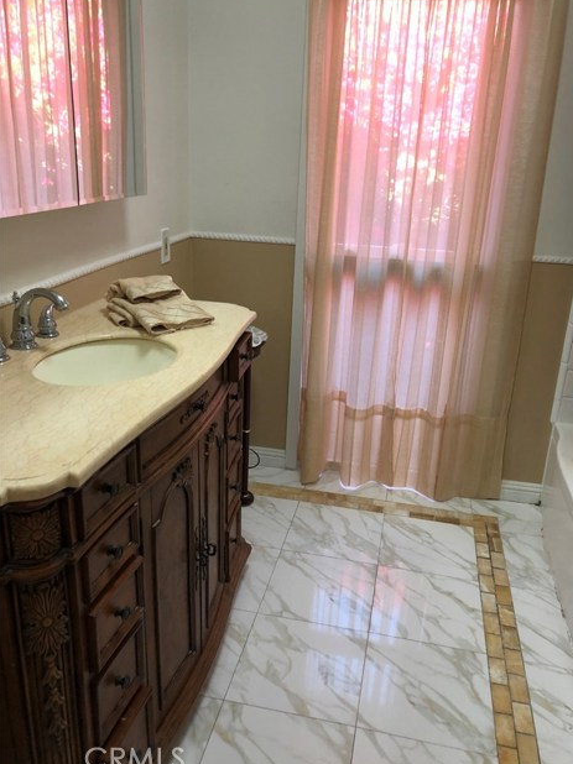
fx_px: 640
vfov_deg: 61.7
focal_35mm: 29
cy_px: 381
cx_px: 296
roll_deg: -2.8
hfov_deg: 48.2
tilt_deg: -20.6
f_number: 1.8
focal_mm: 3.99
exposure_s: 1/20
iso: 40
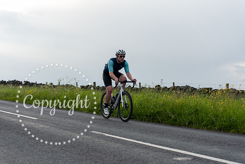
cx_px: 122
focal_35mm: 70
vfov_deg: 19.5
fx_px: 476
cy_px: 82
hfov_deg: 28.8
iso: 400
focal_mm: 70
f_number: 4
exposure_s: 1/1000
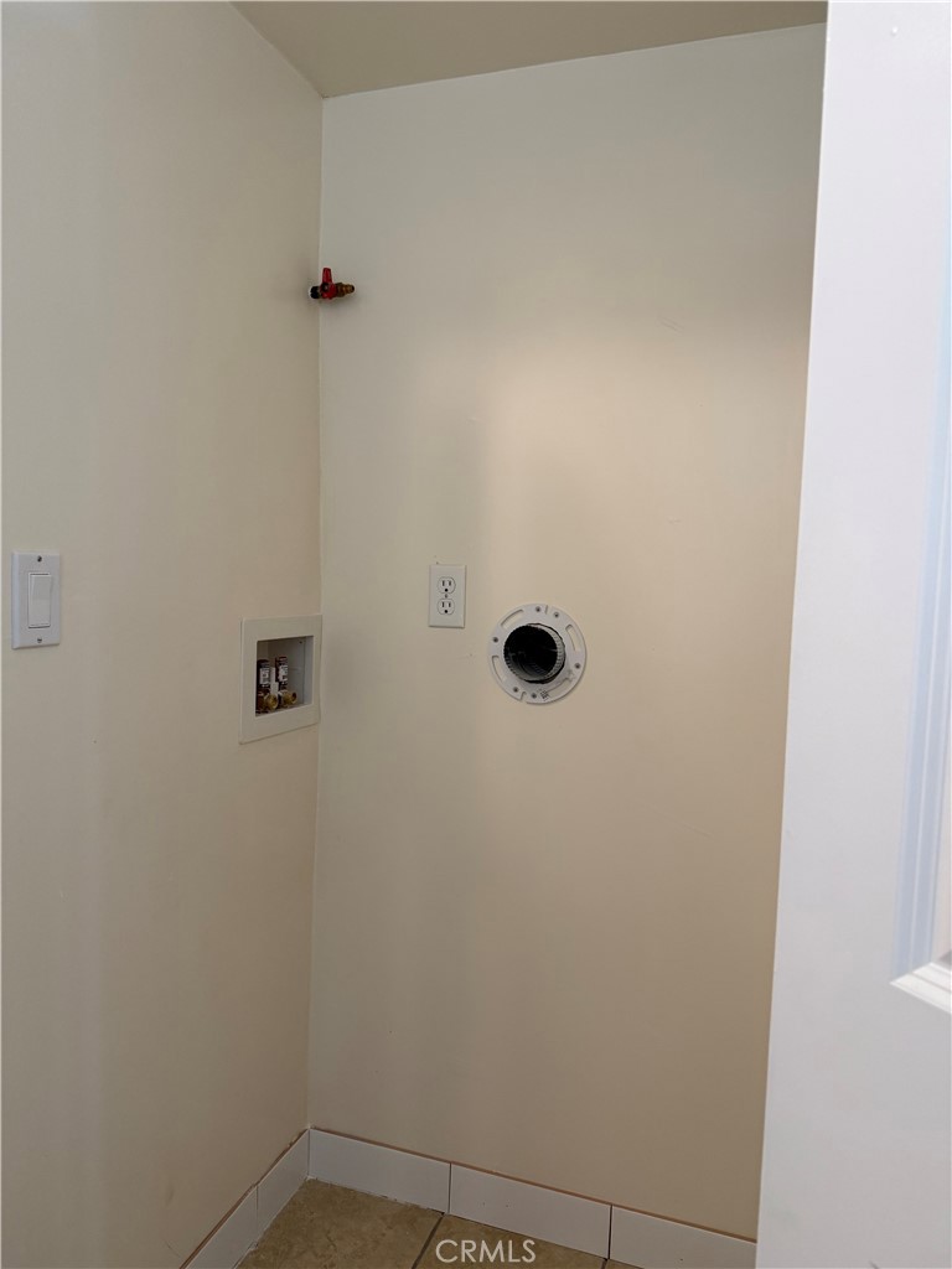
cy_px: 634
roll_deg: -1.2
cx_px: 476
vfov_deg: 71.6
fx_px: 880
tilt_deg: -3.7
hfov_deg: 56.8
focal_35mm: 24
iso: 200
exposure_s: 1/120
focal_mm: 6.76
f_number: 1.78
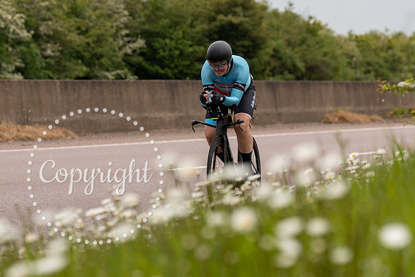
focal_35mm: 259
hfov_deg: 8.0
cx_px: 236
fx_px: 2982
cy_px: 101
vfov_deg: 5.3
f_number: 3.5
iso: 200
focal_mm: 127
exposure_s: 1/1000
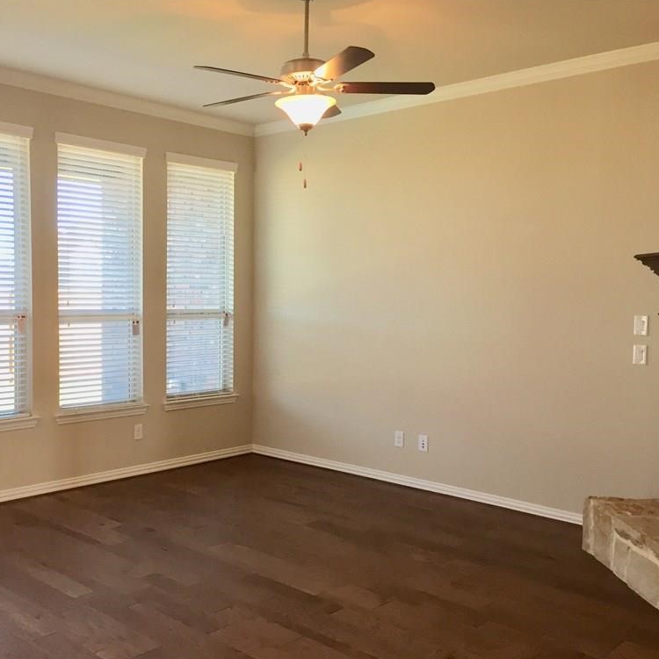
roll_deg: -1.6
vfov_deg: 47.2
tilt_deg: -4.6
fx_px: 754
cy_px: 334
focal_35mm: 35
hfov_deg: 46.9
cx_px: 260
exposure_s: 1/30
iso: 32
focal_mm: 4.15
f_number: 2.2
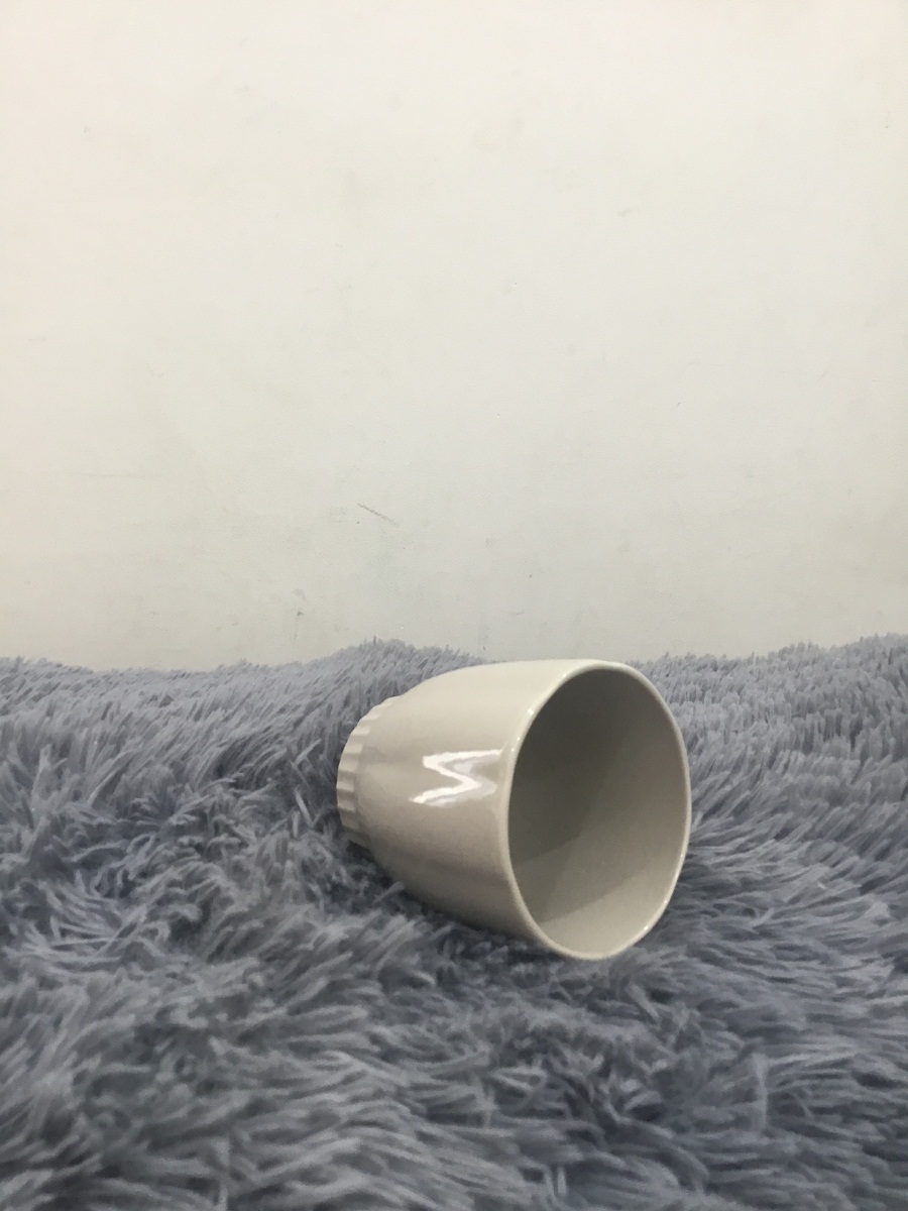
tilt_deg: -11.3
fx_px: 1084
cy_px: 606
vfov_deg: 58.4
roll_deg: -0.2
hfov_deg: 45.4
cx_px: 454
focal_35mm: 31
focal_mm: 3.3
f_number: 2.4
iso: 80
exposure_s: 1/33
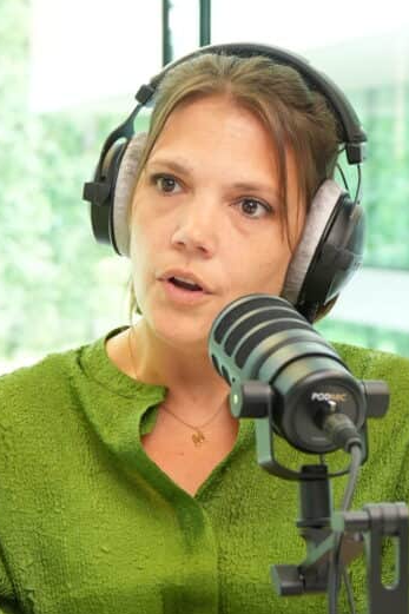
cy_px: 357
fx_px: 2063
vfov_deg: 16.9
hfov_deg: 11.3
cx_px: 219
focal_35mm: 121
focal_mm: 41
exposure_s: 1/125
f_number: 4.5
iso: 800
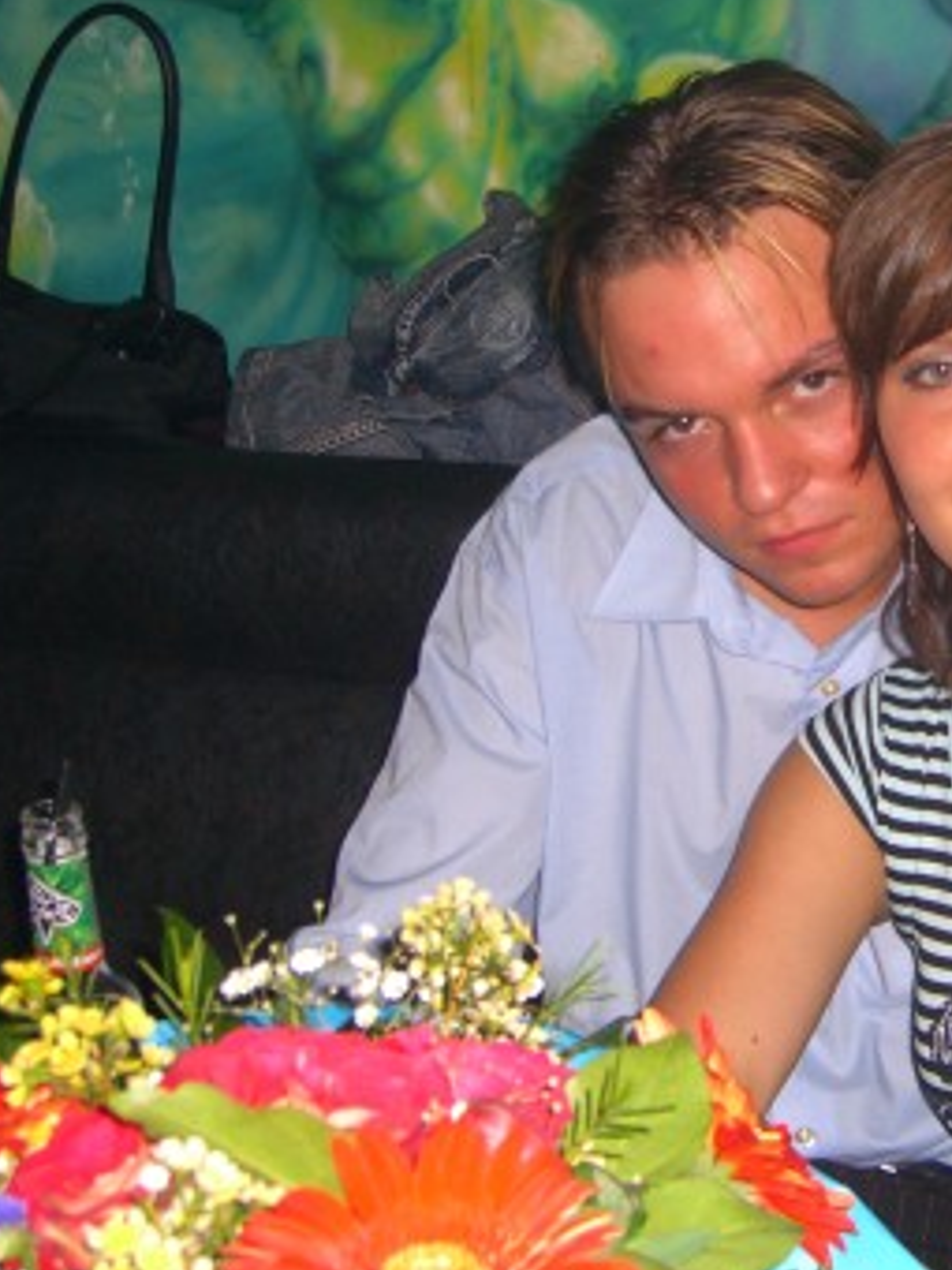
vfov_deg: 28.9
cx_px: 885
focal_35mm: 67
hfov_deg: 21.4
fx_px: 2457
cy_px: 519
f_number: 2.8
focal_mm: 7.9
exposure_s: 1/60
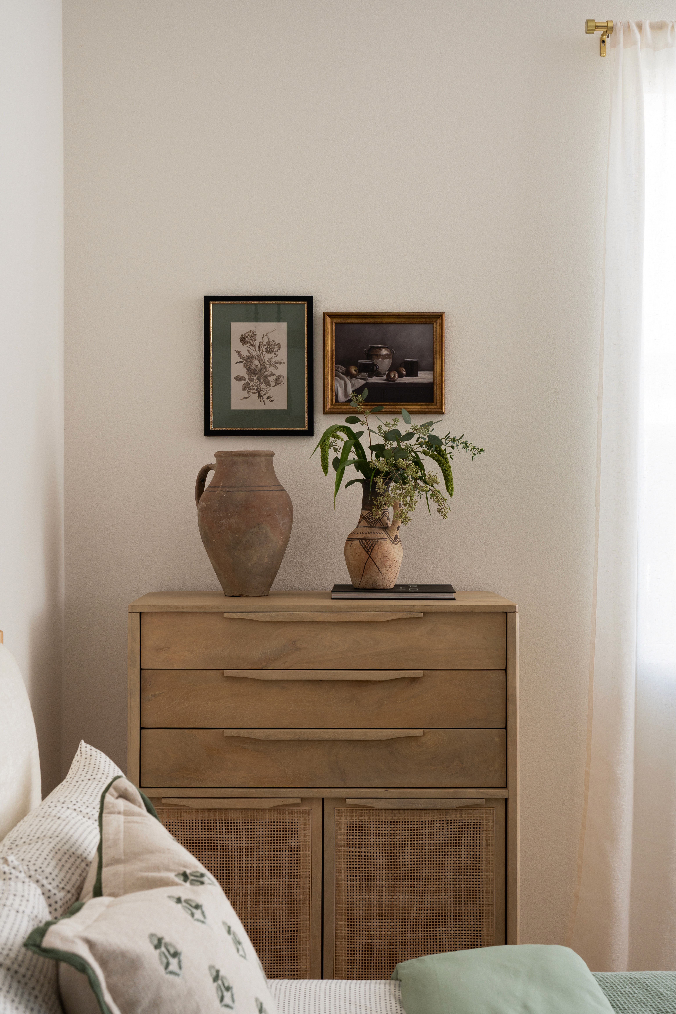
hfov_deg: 28.1
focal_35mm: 48
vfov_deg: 41.1
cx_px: 338
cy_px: 507
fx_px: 1352
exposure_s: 1/25
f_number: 9
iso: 320
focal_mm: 48
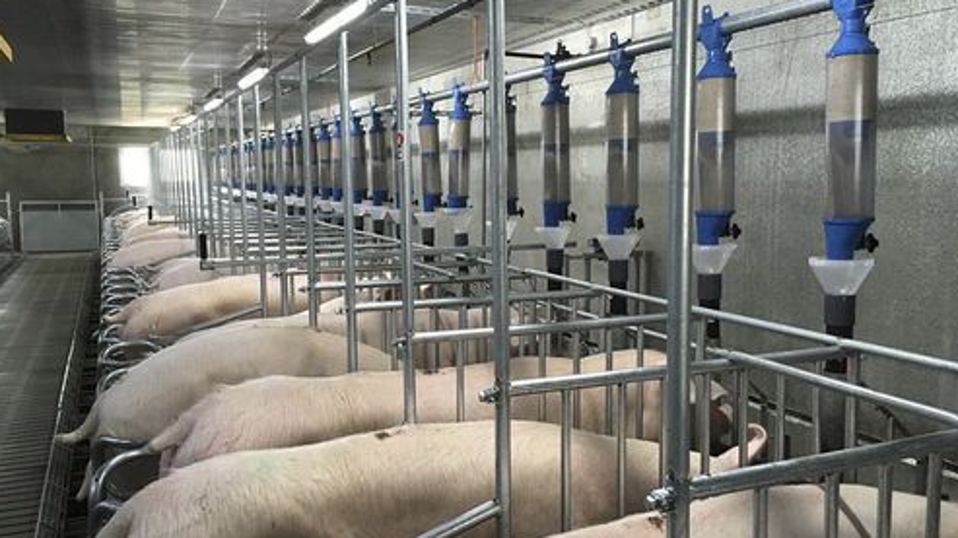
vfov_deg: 36.6
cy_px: 272
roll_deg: +0.1
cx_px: 478
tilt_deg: -7.0
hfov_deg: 61.0
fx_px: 813
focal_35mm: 32
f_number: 2.2
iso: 200
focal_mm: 4.15
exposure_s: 1/33
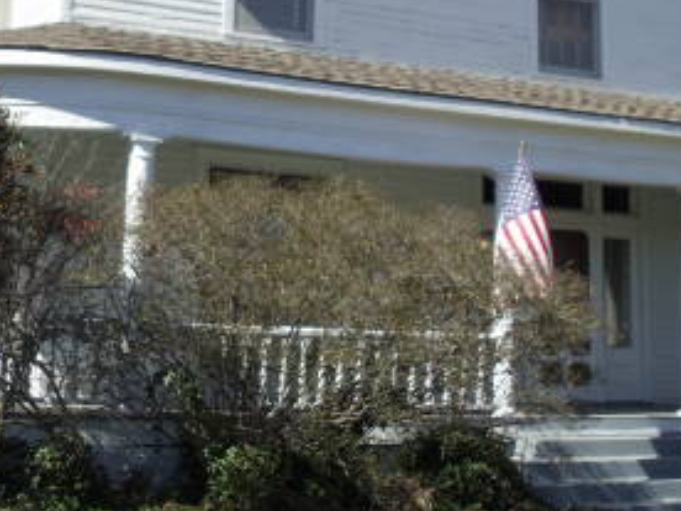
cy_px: 62
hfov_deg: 19.3
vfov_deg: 14.4
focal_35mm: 102
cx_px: 321
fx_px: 2007
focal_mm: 6
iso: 100
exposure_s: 1/250
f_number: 7.1
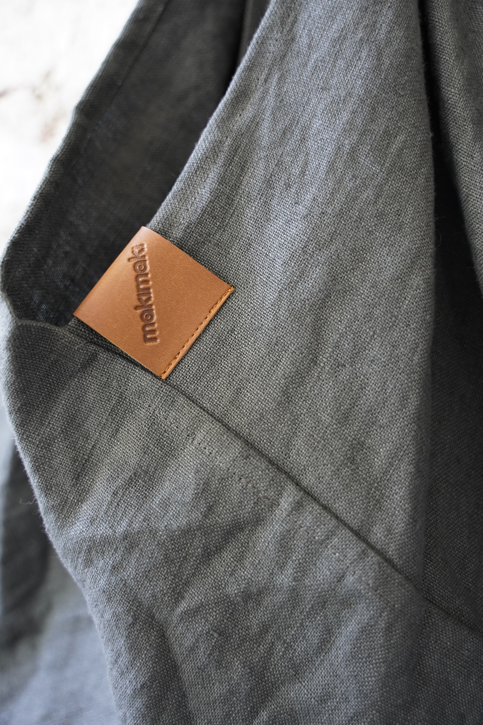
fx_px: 588
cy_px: 362
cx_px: 242
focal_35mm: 29
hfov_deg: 44.7
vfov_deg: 63.3
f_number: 2.8
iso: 1250
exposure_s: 1/60
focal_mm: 29.2
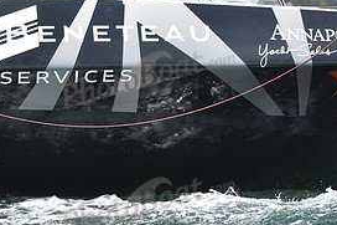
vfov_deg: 5.4
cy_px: 29
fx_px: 2395
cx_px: -2
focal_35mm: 256
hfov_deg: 8.0
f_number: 5.6
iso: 250
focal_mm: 120
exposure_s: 1/1250
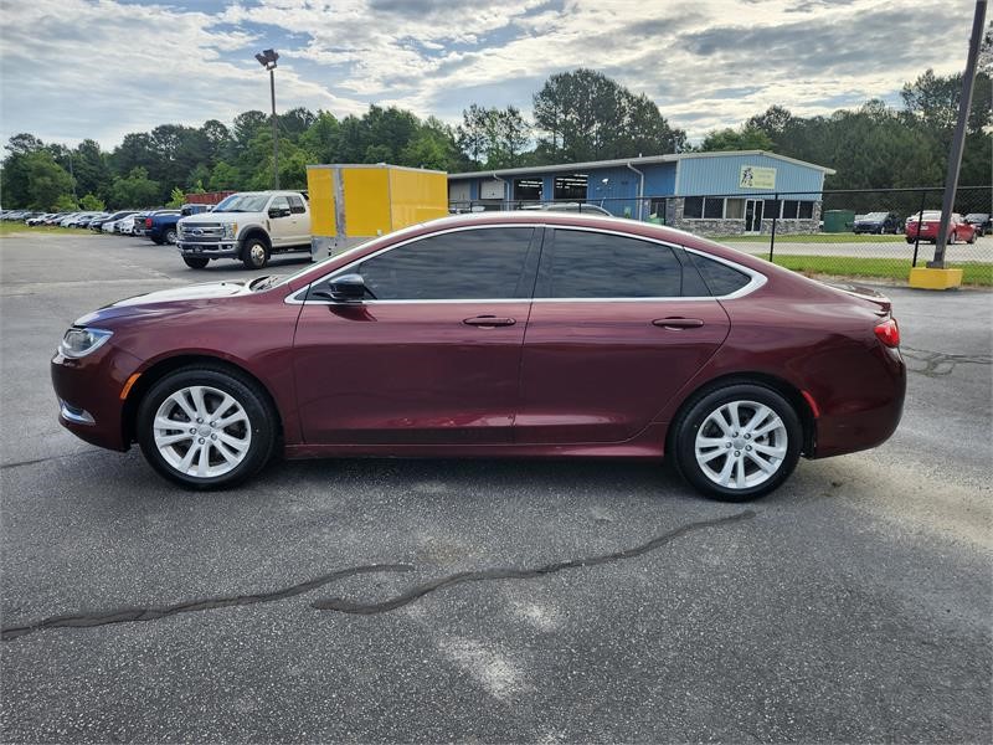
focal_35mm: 23
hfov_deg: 73.9
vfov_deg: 58.9
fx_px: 660
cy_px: 372
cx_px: 496
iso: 25
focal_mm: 5.54
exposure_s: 1/805
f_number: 1.8
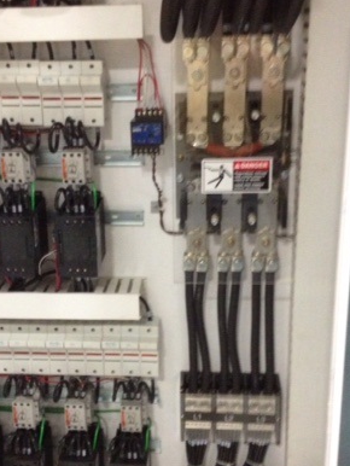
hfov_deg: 25.2
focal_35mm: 58
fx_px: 781
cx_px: 123
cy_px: 263
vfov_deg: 33.2
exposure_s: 1/20
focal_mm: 4.28
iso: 400
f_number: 2.4
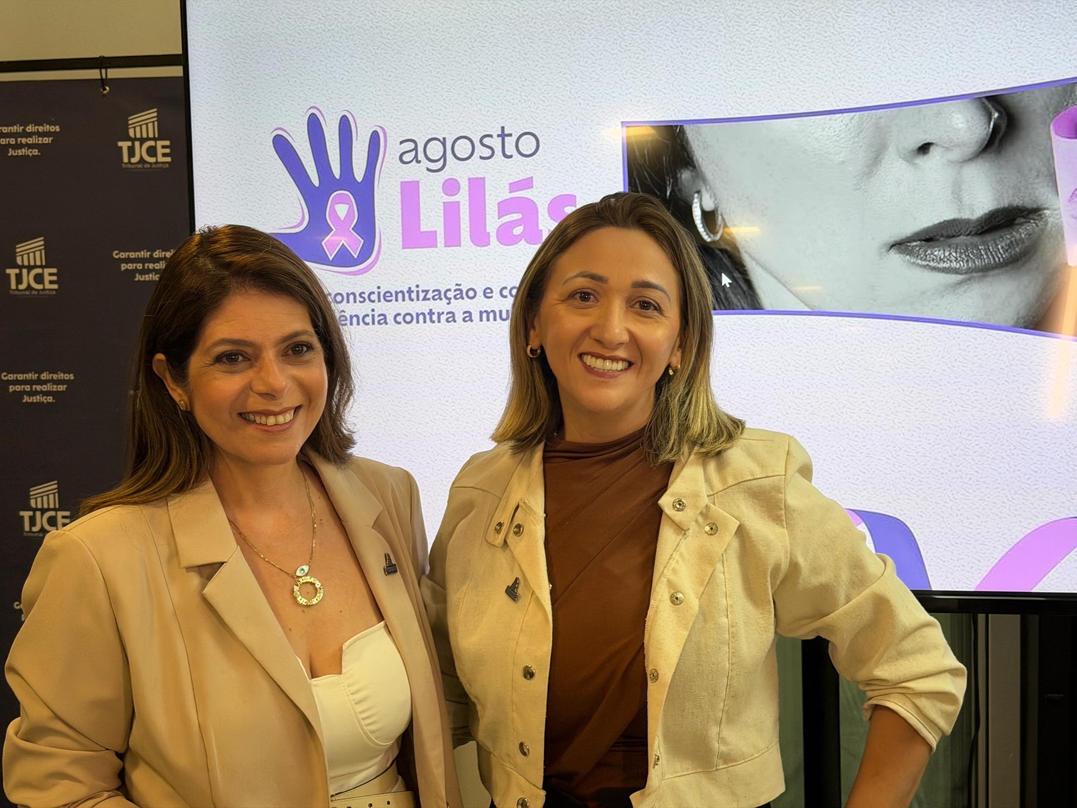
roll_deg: +0.5
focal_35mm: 48
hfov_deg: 39.7
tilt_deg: -6.5
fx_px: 1493
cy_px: 404
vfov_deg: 30.3
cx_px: 538
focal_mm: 6.76
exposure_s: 1/75
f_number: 1.78
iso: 80
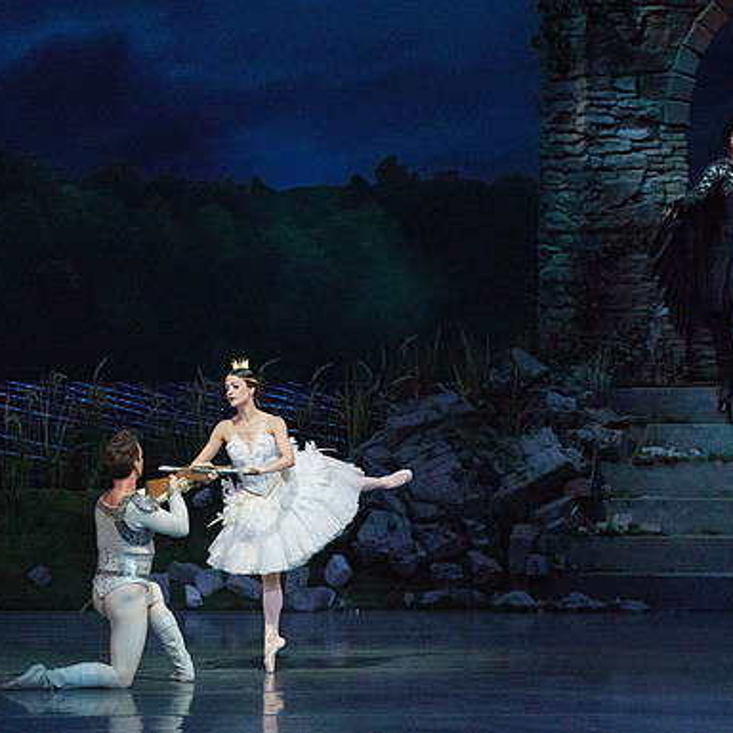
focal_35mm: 313
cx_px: 422
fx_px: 7499
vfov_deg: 5.6
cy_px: 367
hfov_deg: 5.6
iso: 8000
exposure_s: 1/320
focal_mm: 244
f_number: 5.6
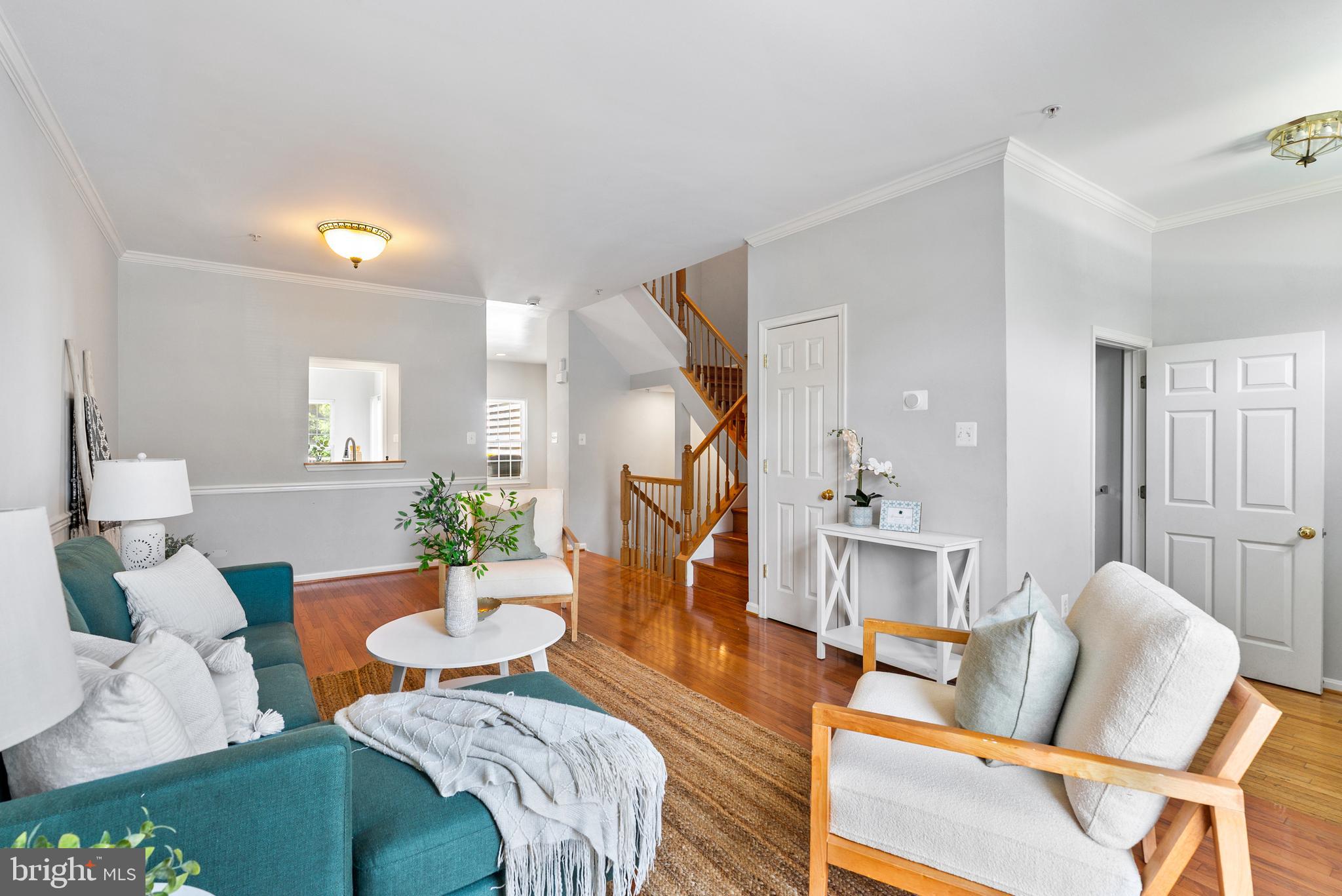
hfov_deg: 96.7
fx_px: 597
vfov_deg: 73.8
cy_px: 448
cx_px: 671
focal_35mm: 16
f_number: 8
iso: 320
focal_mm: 16
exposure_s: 1/3
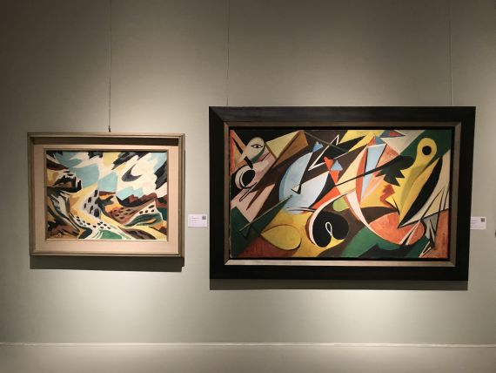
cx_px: 248
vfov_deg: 49.8
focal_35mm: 28
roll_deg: +1.2
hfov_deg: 63.4
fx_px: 401
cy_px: 186
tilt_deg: +1.9
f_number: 1.8
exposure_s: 1/25
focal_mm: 3.99
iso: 40
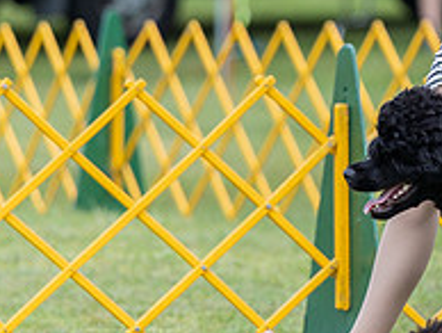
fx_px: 9601
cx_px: 402
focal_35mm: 751
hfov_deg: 2.6
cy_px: 34
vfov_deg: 2.0
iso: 100
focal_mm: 194
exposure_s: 1/500
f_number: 3.5
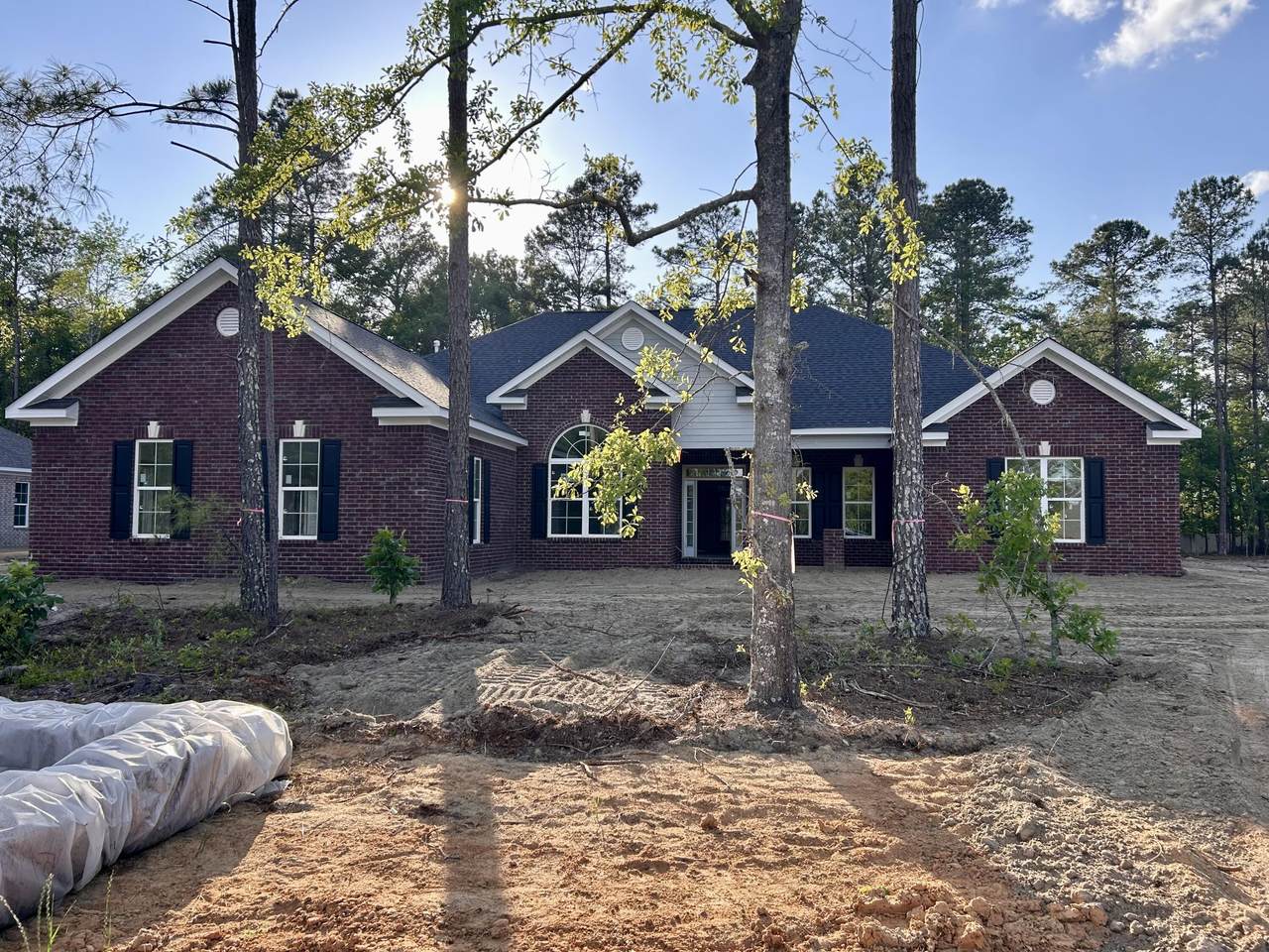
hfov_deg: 67.3
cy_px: 476
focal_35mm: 26
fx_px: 953
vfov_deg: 53.1
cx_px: 634
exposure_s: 1/1575
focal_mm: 5.7
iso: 50
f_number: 1.5
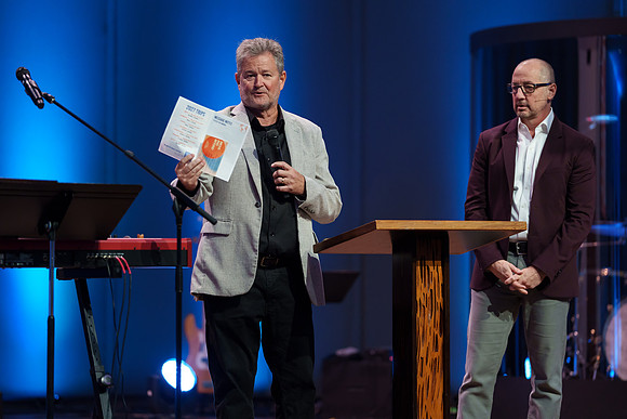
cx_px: 292
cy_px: 195
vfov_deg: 8.8
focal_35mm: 156
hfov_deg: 13.2
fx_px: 2715
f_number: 2.8
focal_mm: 146
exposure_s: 1/200
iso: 1000
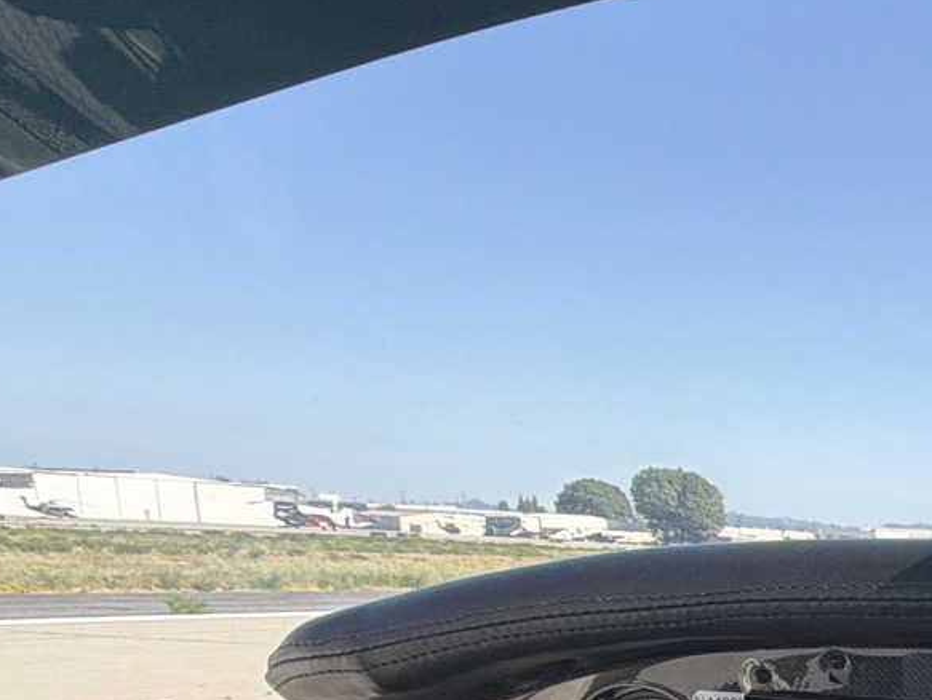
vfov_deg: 27.2
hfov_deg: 28.5
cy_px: 807
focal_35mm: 48
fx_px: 1293
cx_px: 1341
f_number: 2.2
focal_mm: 2.22
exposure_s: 1/701
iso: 40
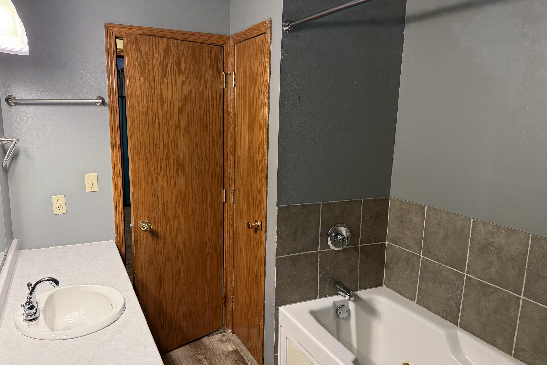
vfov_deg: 47.9
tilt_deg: -10.2
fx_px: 410
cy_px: 189
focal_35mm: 27
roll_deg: -1.3
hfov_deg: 67.3
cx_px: 260
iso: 250
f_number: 1.78
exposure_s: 1/60
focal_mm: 6.76
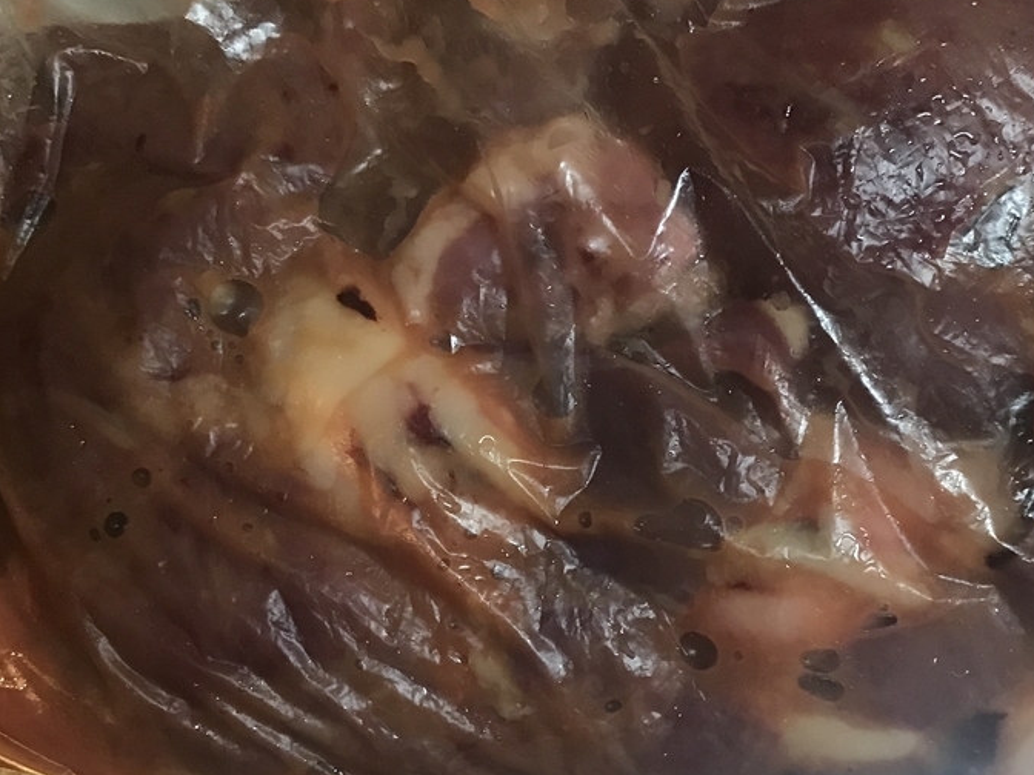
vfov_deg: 29.0
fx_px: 1494
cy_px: 472
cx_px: 589
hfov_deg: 38.1
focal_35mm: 50
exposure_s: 1/17
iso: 100
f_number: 1.8
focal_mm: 3.99
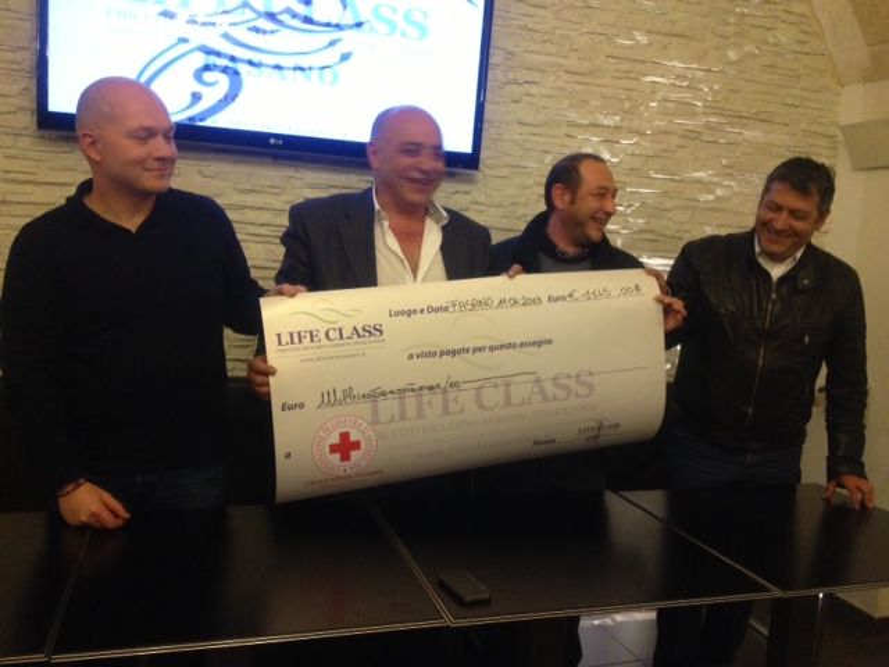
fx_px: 899
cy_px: 334
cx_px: 444
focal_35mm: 35
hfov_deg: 52.6
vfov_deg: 40.7
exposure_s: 1/20
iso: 400
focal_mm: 4.28
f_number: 2.4
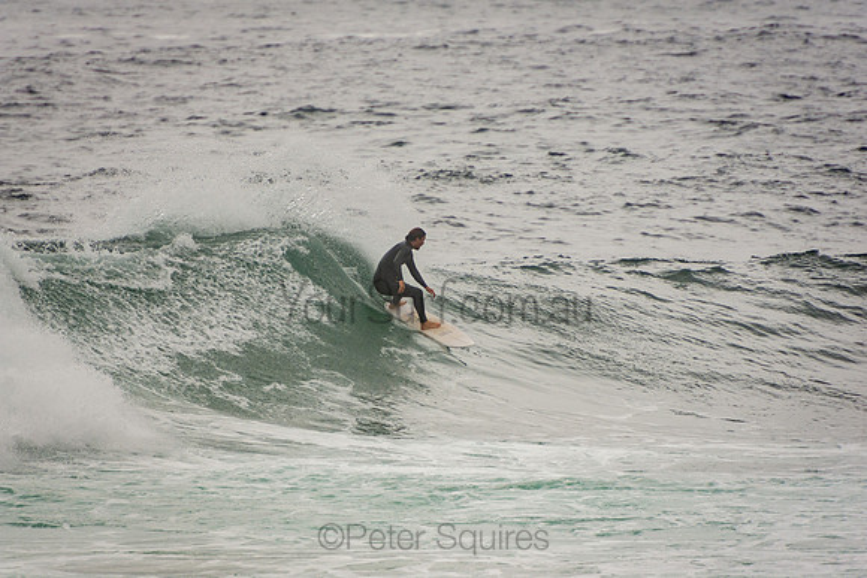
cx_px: 434
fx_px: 14453
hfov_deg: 3.4
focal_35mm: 600
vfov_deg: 2.3
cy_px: 289
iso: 250
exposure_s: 1/1250
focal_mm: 400
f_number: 5.6
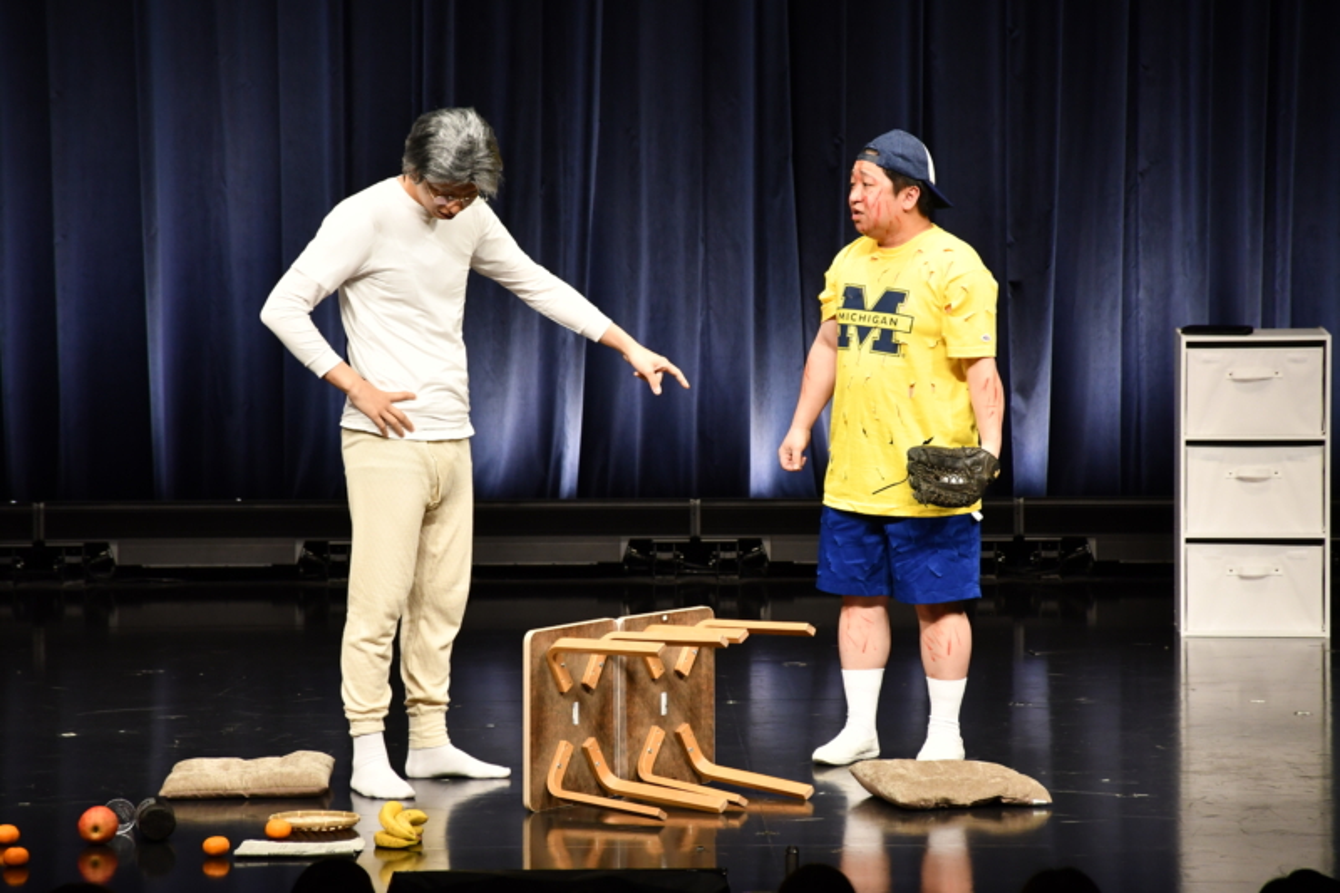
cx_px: 670
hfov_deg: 9.8
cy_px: 446
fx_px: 7815
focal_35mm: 210
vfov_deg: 6.5
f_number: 5.6
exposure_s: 1/250
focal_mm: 140
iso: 1100
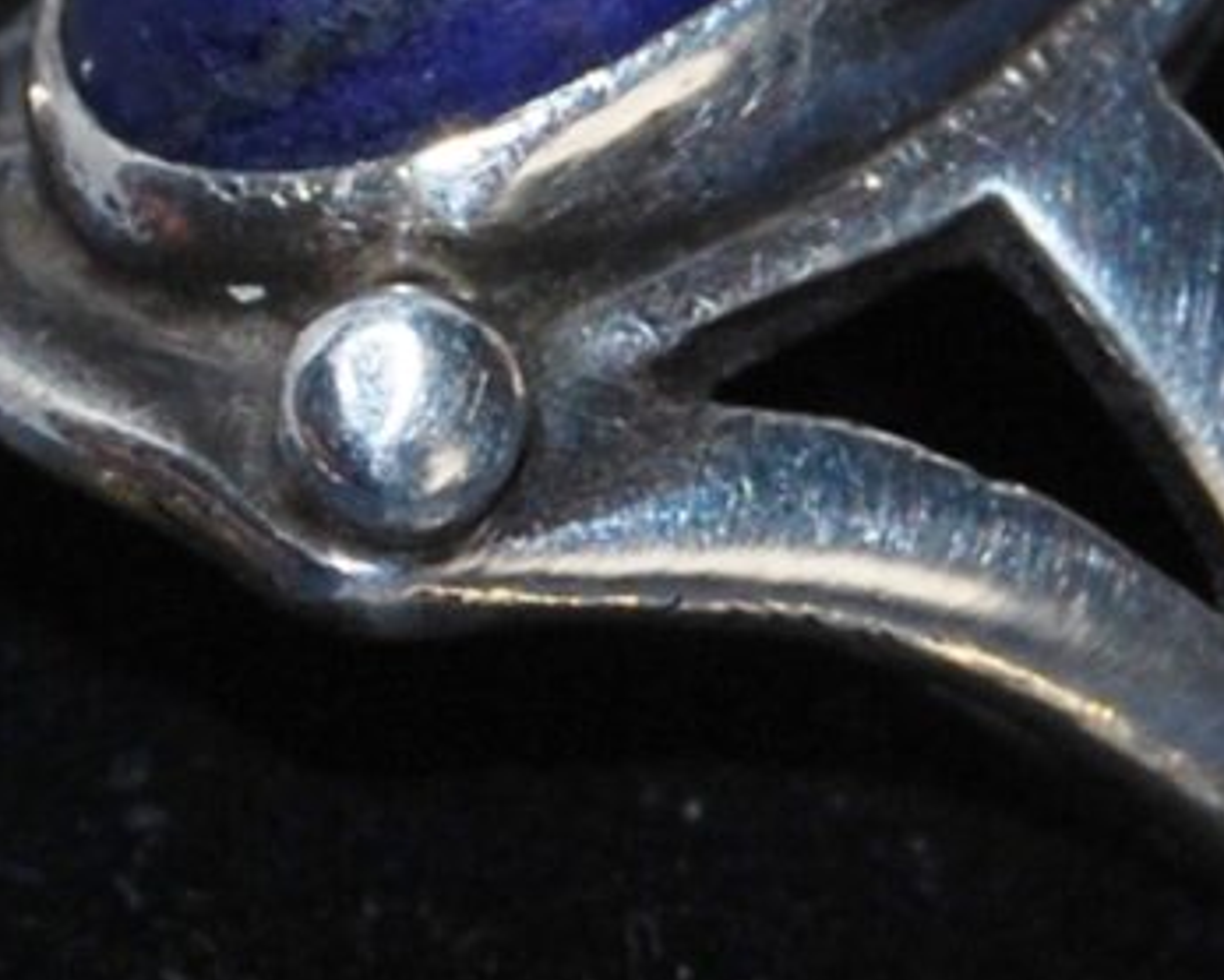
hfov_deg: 3.4
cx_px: 921
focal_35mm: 572
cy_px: 32
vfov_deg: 2.7
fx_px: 20750
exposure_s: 1/60
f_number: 5.6
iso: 200
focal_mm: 55
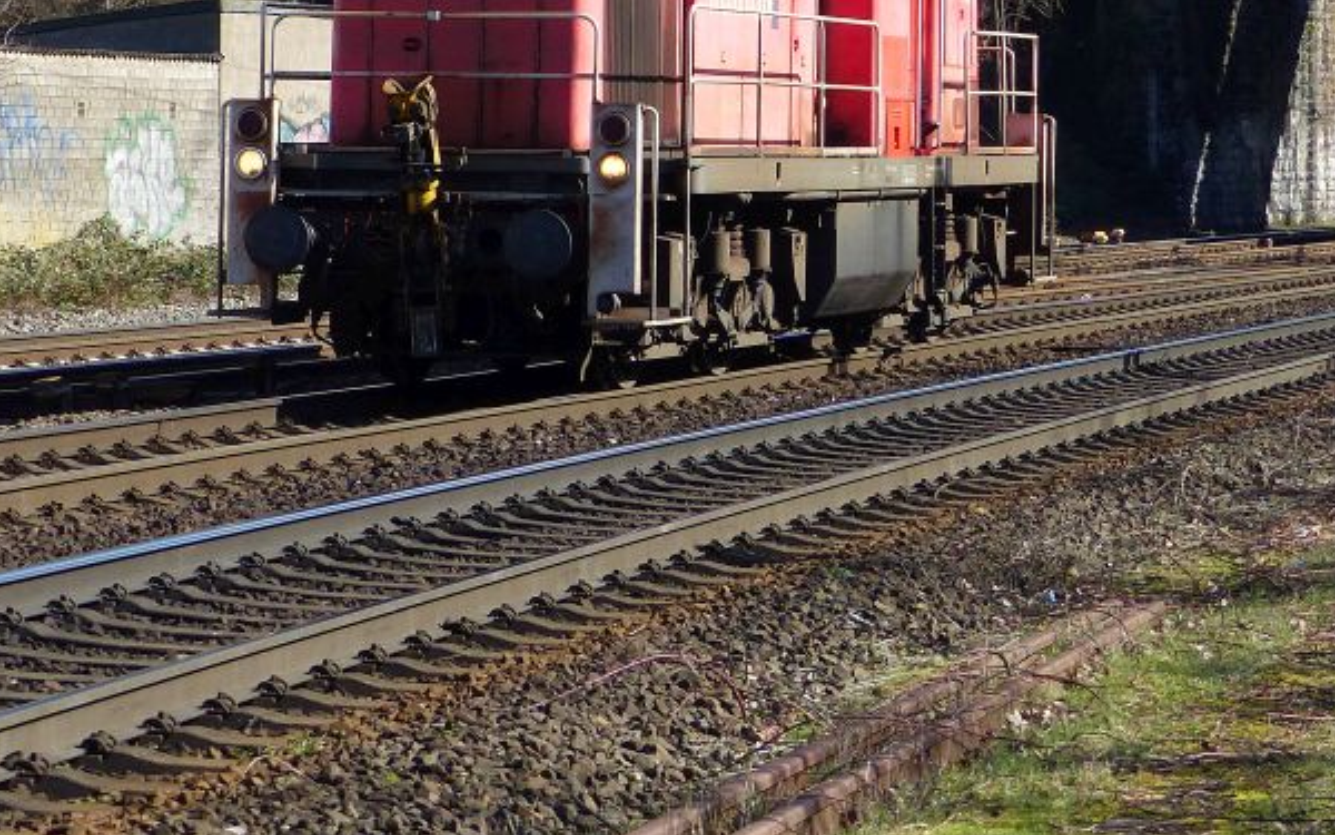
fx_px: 5785
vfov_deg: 8.2
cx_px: 576
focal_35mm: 159
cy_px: -140
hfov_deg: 13.2
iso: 100
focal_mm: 13.5
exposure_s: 1/500
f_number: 4
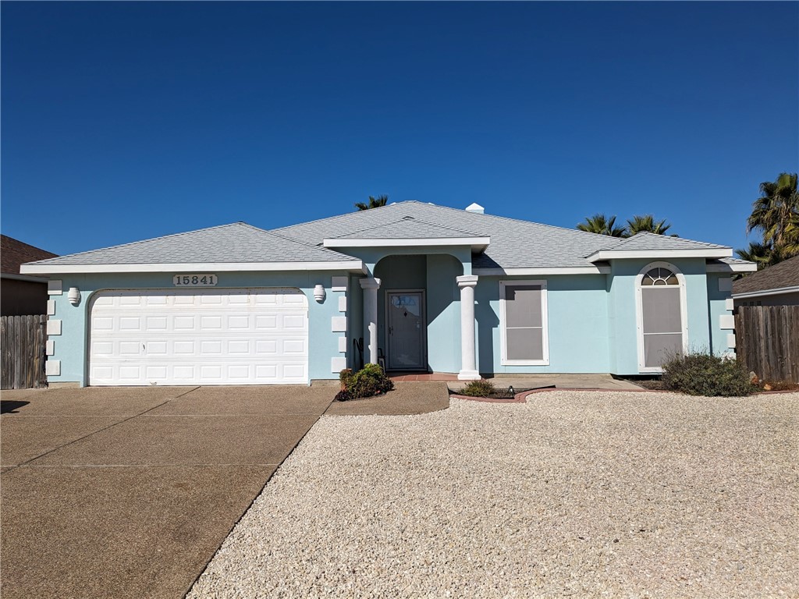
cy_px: 300
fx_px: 623
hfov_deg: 65.3
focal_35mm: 27
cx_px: 400
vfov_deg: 51.4
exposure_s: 1/11628
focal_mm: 4.38
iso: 91
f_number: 1.73
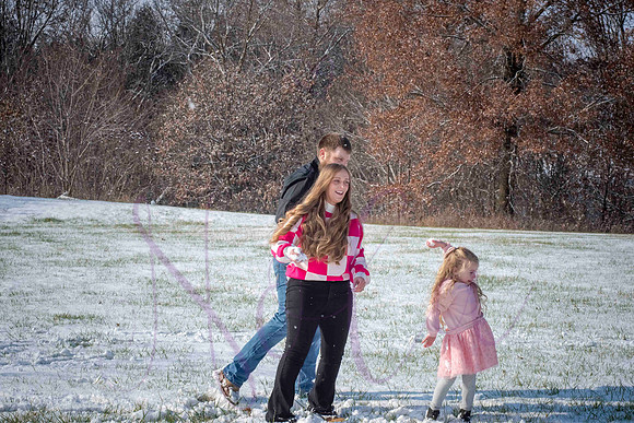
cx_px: 317
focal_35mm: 80
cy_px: 212
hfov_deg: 25.4
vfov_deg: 17.1
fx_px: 1409
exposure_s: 1/1000
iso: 640
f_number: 16
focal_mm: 80
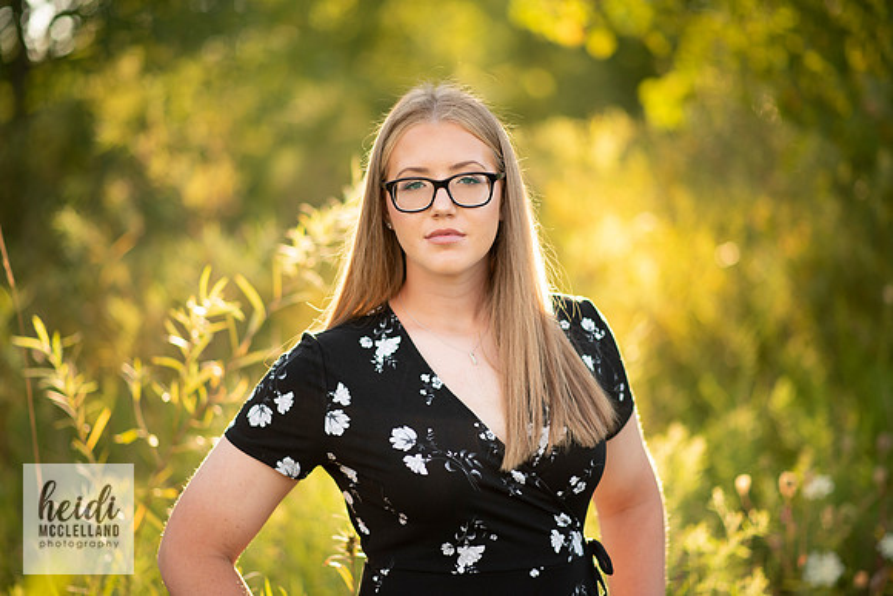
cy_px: 298
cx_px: 446
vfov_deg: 16.1
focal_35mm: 85
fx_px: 2109
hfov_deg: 23.9
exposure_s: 1/400
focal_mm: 85
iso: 125
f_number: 1.8
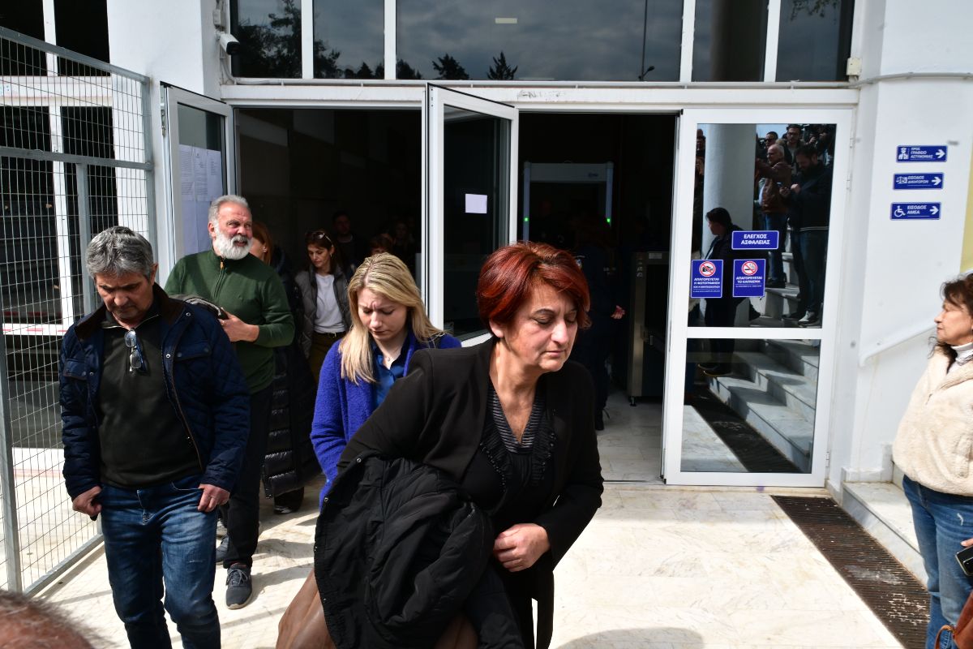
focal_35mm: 30
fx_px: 811
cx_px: 486
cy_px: 324
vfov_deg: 43.6
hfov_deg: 61.9
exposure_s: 1/500
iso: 1000
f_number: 14
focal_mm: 30
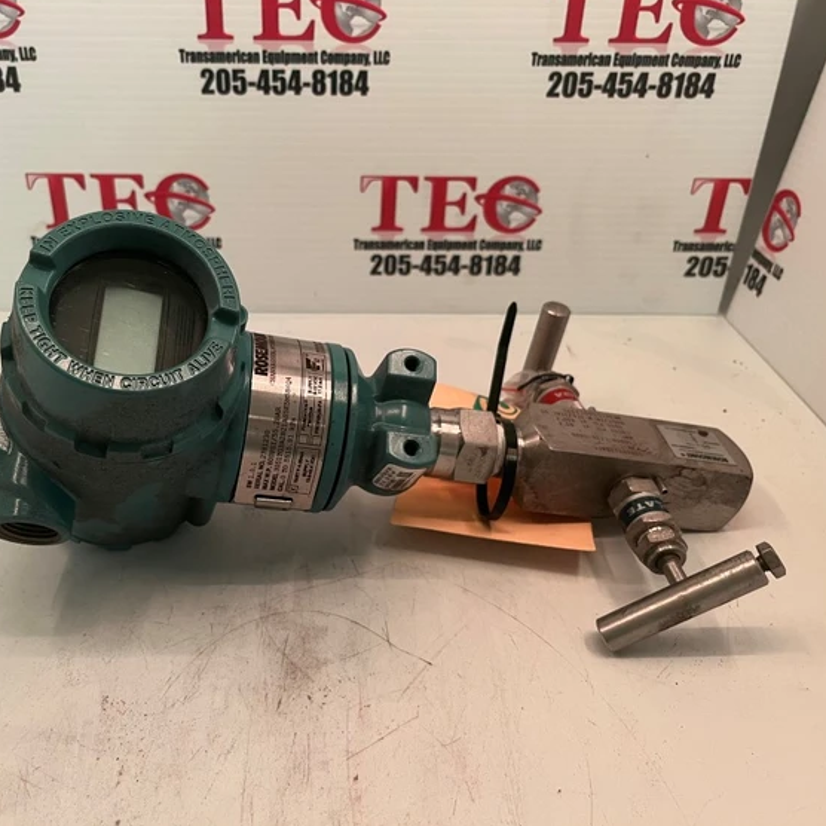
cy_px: 409
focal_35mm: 31
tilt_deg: -34.3
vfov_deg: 52.5
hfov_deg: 52.2
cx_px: 334
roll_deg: +0.1
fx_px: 837
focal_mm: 5.1
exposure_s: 1/72
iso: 125
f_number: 1.6
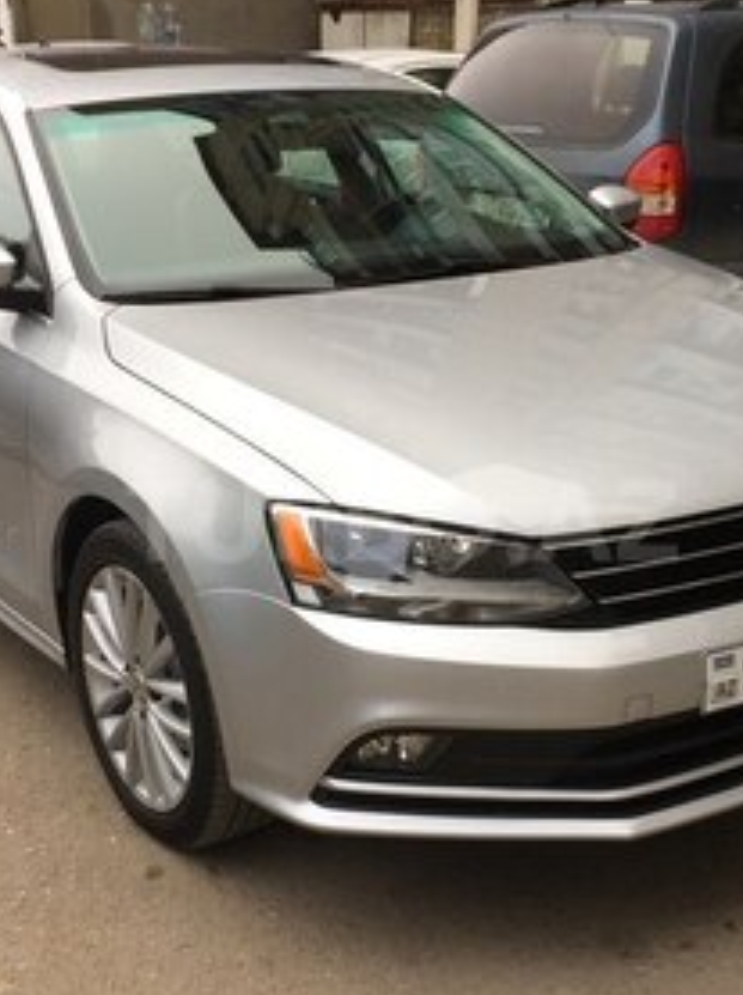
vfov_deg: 36.9
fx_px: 1492
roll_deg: +0.7
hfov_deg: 28.0
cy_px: 521
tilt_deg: -17.0
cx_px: 402
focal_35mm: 52
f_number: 2.2
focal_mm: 4.15
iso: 32
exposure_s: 1/50
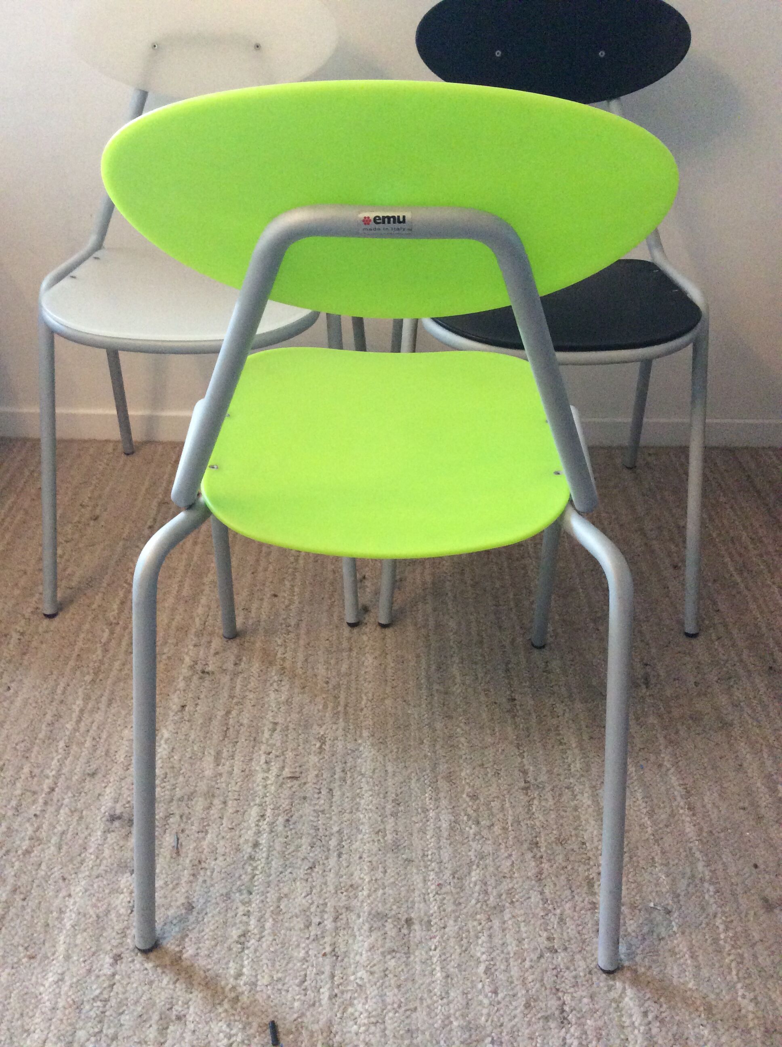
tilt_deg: -33.6
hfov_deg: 44.1
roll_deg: -0.9
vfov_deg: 56.9
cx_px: 391
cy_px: 524
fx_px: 966
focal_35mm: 32
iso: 250
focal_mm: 3.3
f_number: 2.4
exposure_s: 1/25
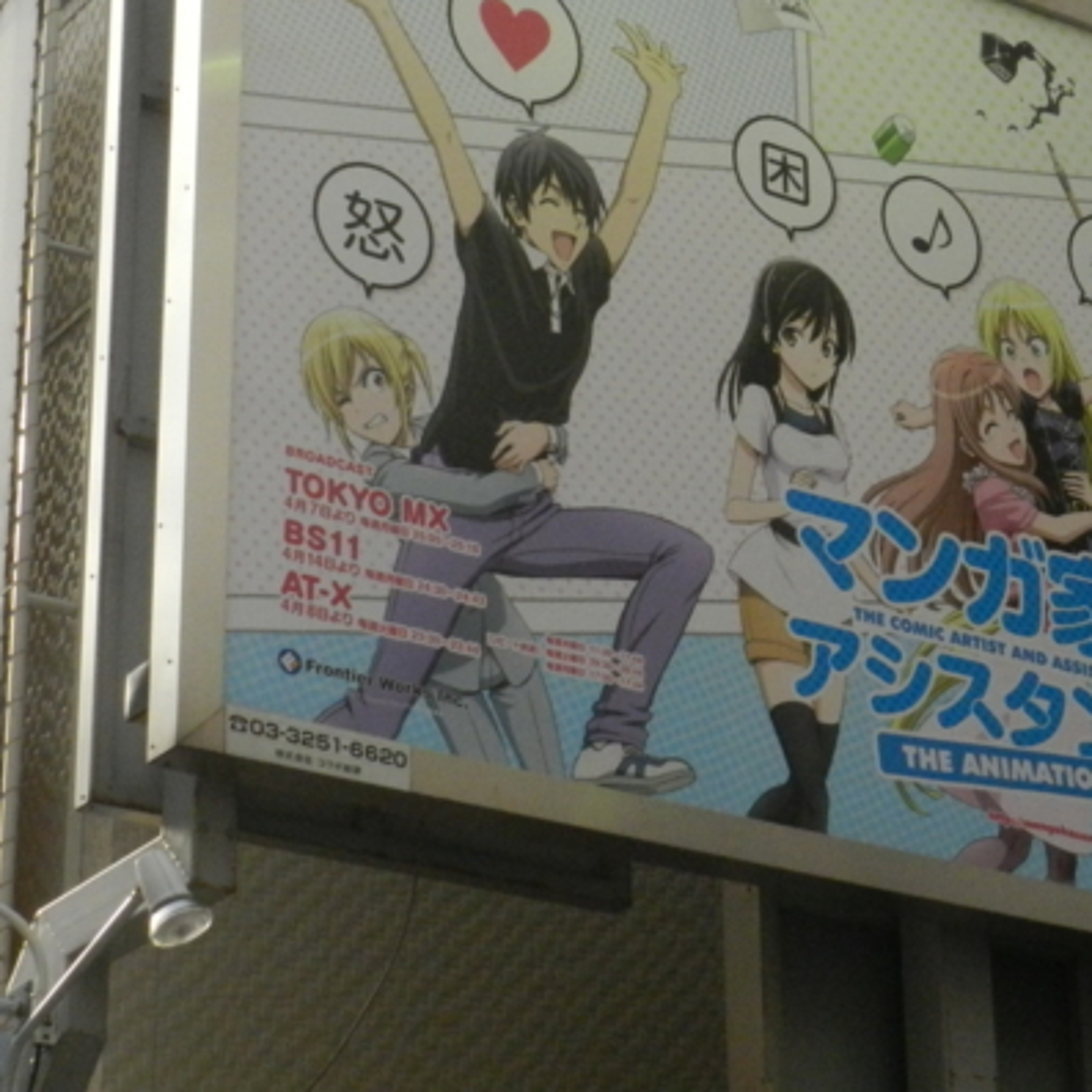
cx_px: 657
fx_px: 3819
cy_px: 369
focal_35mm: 107
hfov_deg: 16.3
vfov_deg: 16.2
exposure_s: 1/1000
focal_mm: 10.7
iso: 800
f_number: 5.6
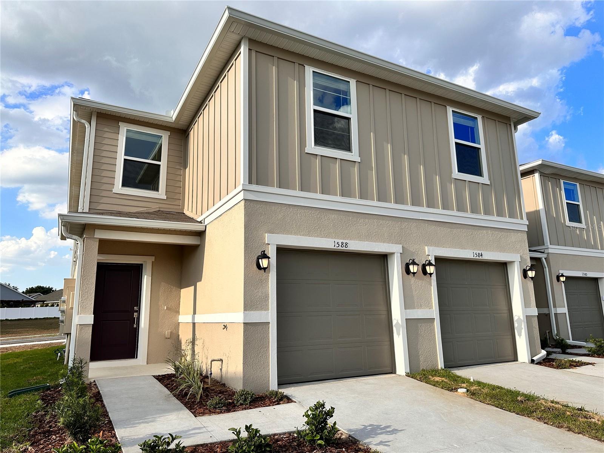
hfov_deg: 71.6
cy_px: 226
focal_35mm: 24
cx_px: 302
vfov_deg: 56.8
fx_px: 419
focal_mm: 6.86
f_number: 1.78
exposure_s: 1/3247
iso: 80
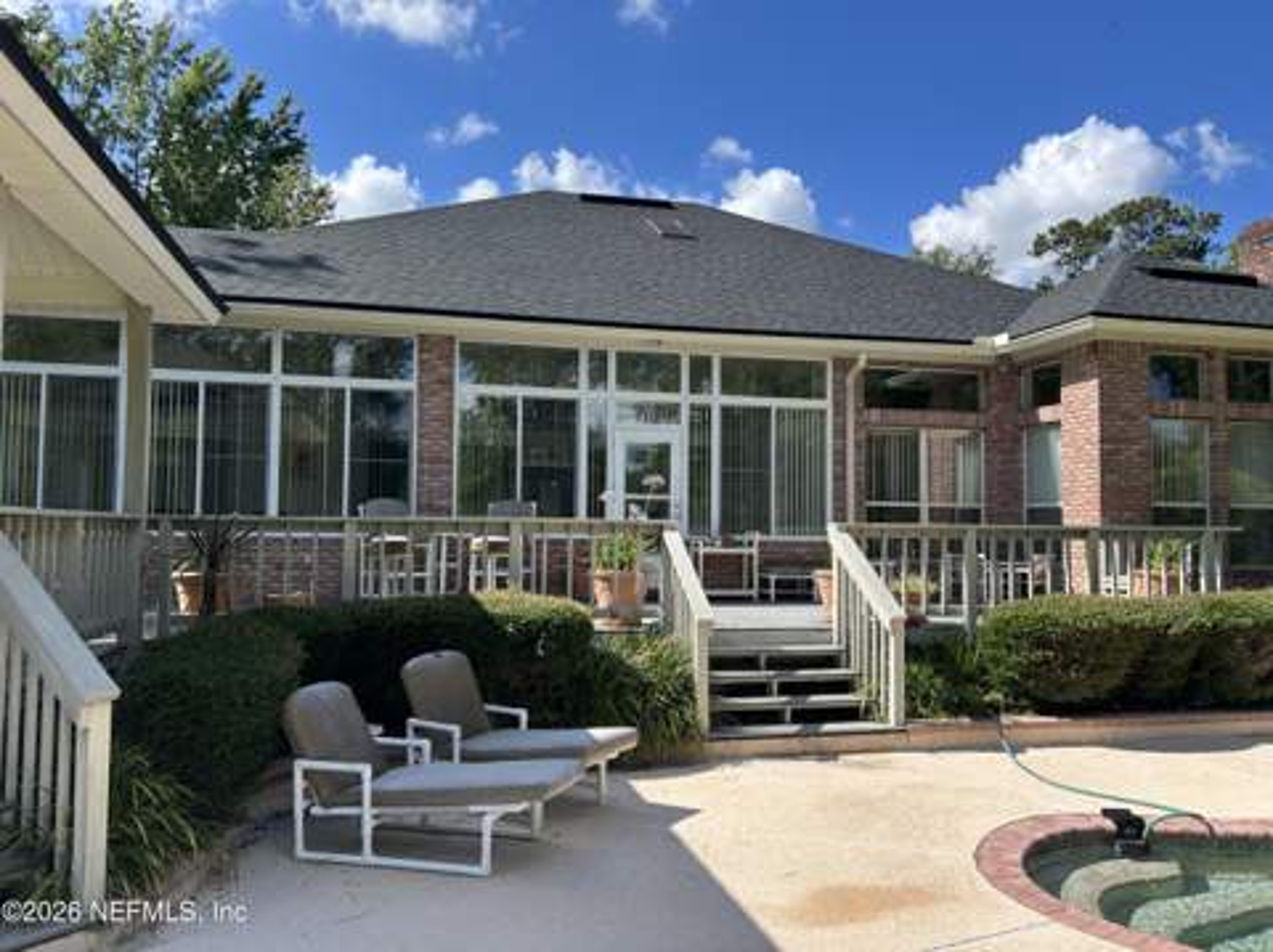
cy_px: 476
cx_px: 636
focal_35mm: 26
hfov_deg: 67.4
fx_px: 955
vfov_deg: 53.0
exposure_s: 1/2762
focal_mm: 5.7
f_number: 1.5
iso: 50
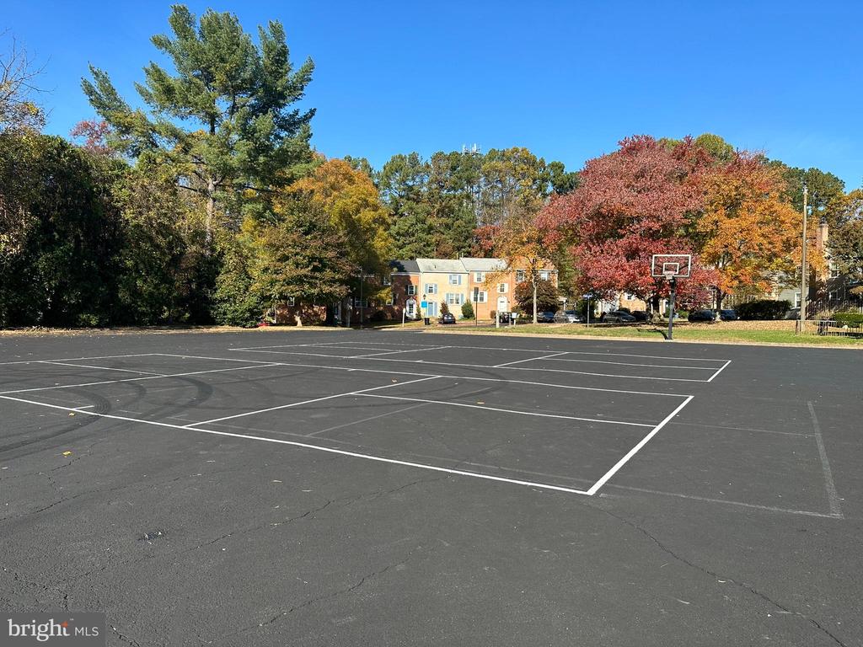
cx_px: 432
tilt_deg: +0.8
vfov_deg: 56.8
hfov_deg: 71.6
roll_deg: -1.4
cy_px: 324
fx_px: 598
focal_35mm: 24
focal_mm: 6.86
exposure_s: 1/2525
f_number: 1.78
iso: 80
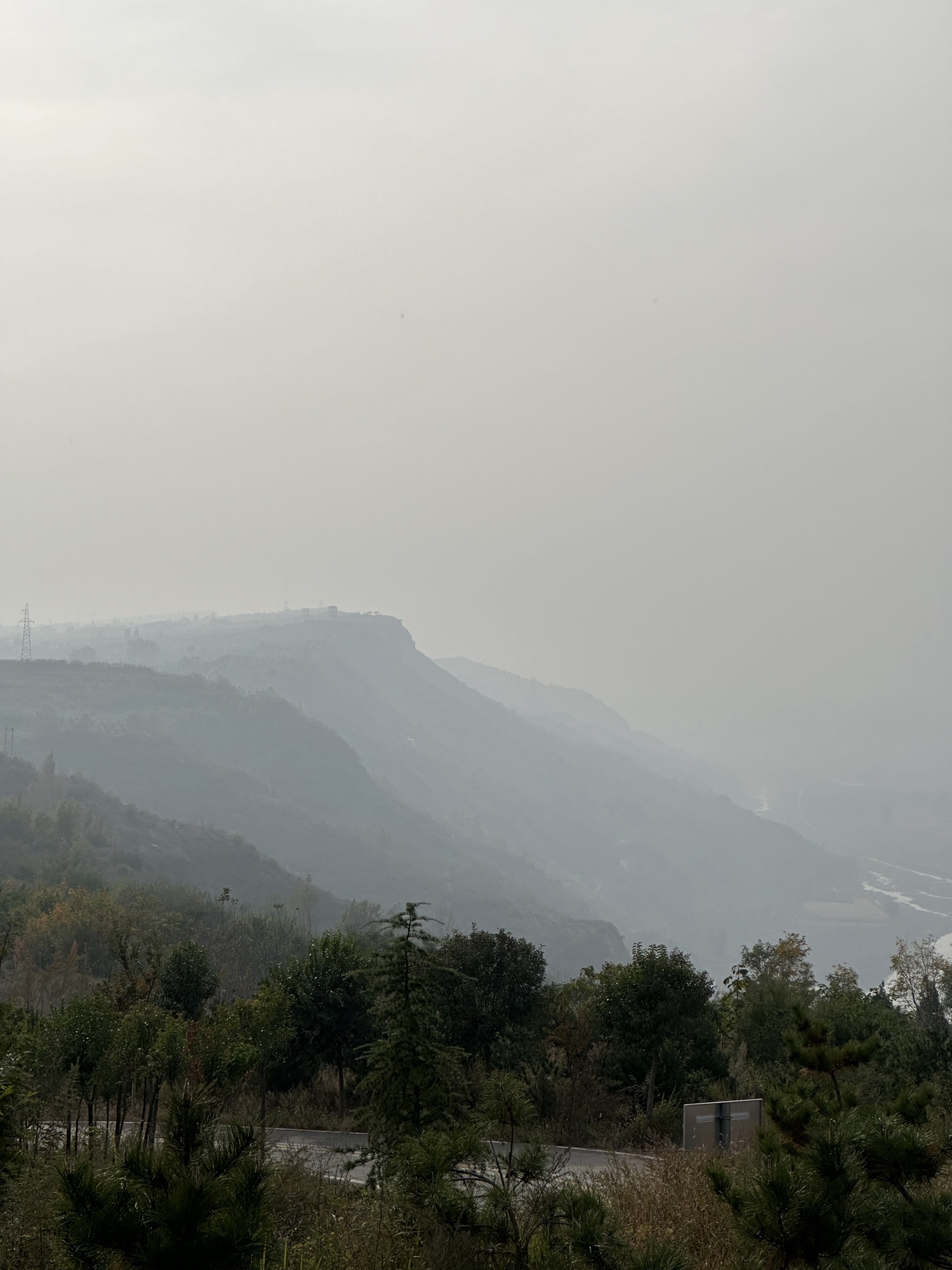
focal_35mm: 77
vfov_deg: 25.3
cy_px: 635
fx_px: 2824
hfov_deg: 19.1
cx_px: 476
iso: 32
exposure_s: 1/1980
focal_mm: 9
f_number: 2.8
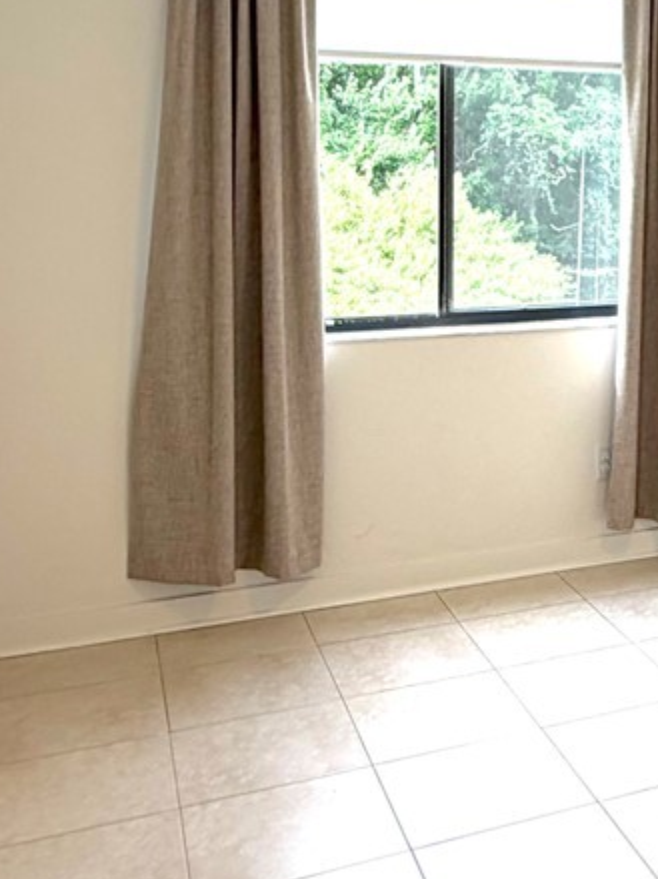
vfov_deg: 36.3
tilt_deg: -1.3
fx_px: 1293
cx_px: 800
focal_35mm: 51
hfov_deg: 25.5
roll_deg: -0.6
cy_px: 184
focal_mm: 2.22
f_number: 2.2
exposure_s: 1/120
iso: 64
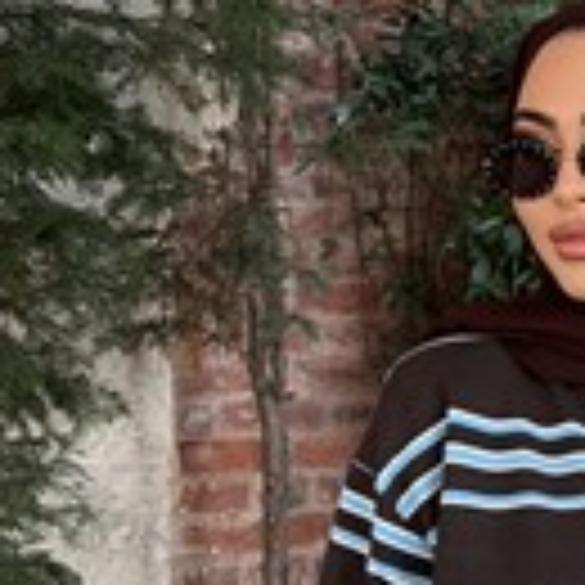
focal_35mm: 87
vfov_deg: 19.9
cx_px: 580
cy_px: 223
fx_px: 1663
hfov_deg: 19.4
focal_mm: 6.76
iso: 500
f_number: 1.78
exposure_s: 1/121
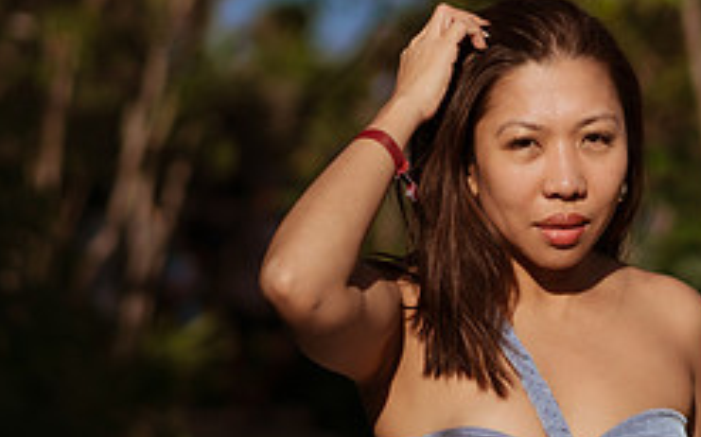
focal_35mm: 139
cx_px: 451
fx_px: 2654
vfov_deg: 9.4
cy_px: 339
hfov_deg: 15.0
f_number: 2
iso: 50
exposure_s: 1/8000
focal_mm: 58
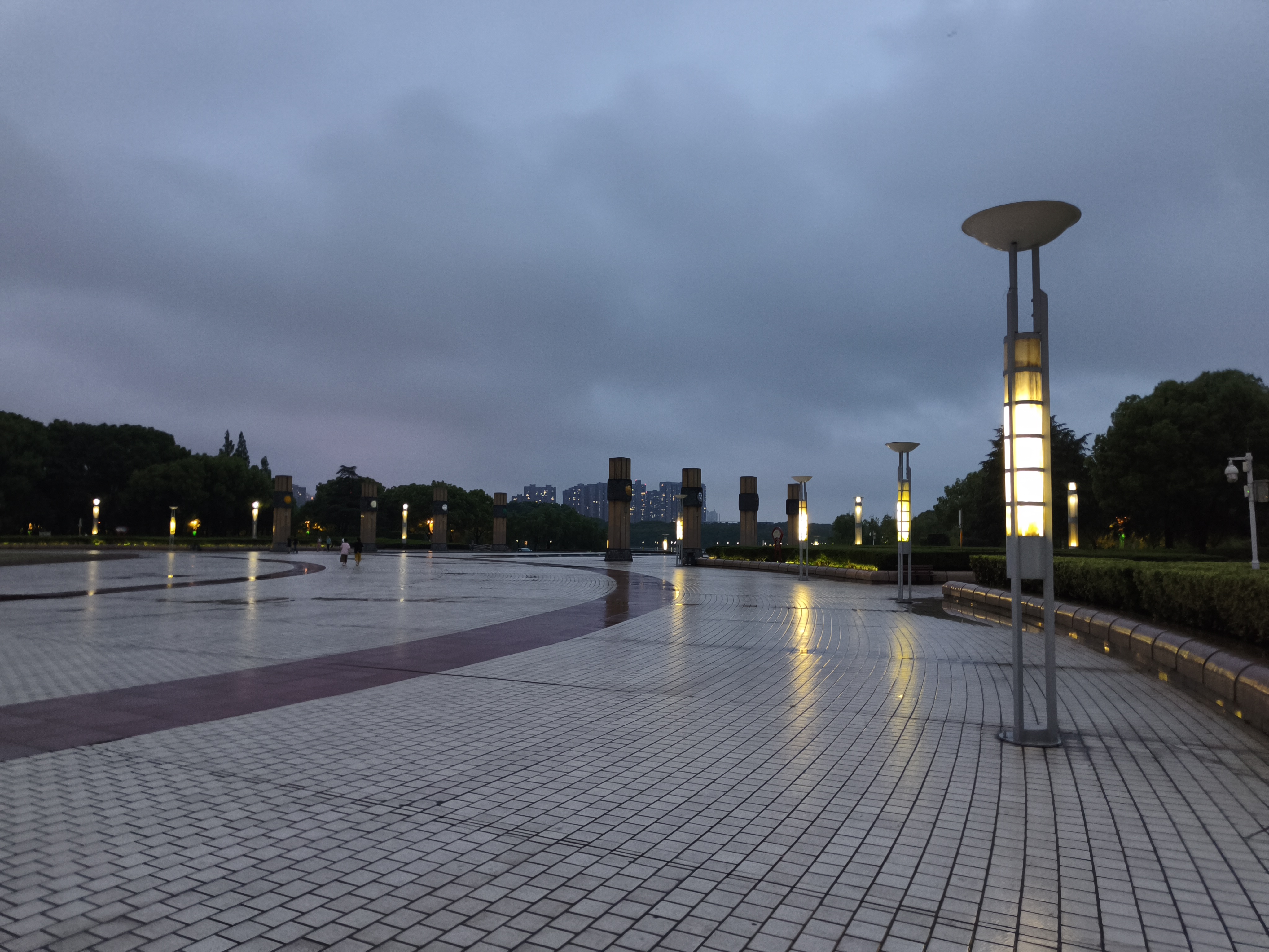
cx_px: 634
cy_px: 476
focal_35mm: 23
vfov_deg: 58.9
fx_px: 843
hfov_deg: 73.9
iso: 800
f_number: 1.88
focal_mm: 5.56
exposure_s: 1/30
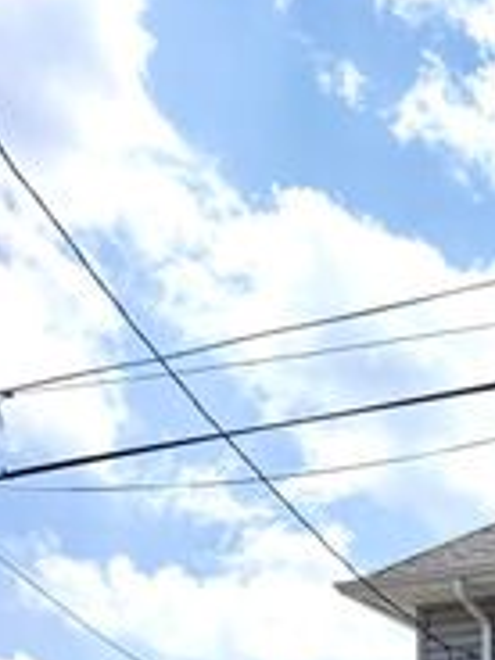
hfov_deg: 14.9
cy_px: 1038
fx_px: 1659
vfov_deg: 19.2
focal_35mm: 87
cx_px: 882
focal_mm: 6.76
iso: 80
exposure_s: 1/6711
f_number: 1.78
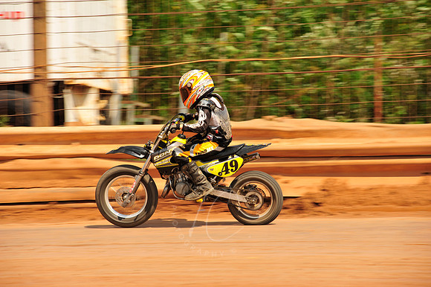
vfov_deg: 6.9
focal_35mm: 200
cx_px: 216
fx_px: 2393
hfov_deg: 10.3
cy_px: 144
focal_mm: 200
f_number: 9
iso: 200
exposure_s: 1/400
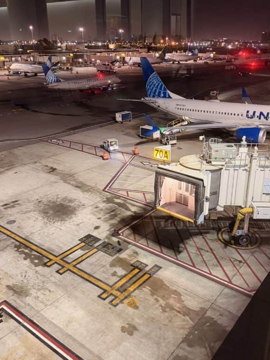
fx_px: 333
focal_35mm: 32
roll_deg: -0.1
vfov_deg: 56.7
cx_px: 149
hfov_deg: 44.1
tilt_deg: -20.0
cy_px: 165
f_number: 1.78
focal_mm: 6.76
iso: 640
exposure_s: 1/40
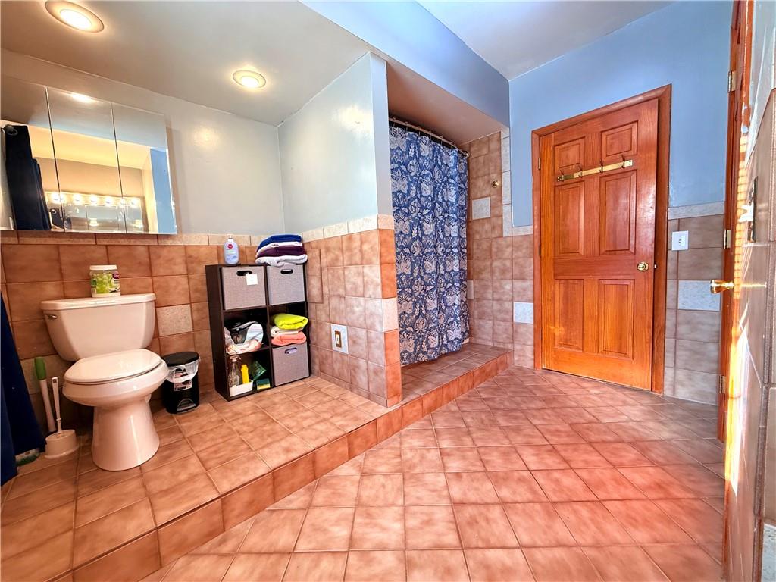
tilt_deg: -4.4
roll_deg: +2.8
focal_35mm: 14
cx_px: 388
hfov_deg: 102.1
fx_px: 314
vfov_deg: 85.7
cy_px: 291
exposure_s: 1/120
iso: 250
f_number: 2.2
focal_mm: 2.22
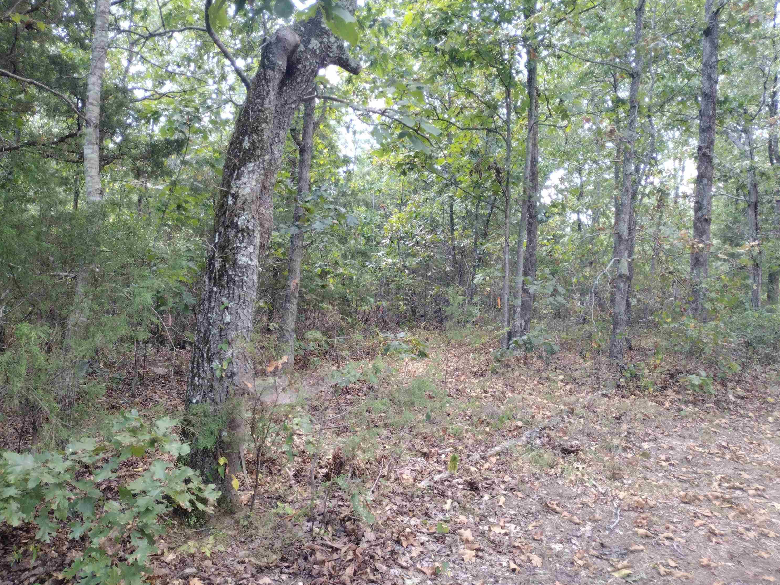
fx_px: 631
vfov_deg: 49.7
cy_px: 284
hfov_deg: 63.4
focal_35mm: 28
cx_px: 378
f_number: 1.7
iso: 164
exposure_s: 1/120
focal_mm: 4.71
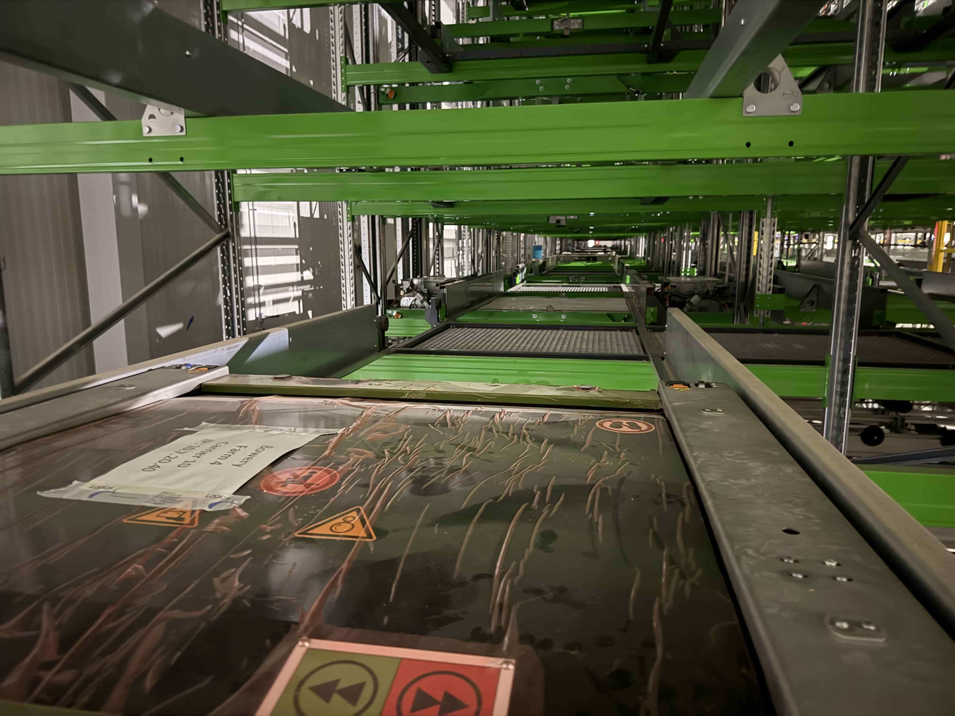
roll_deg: +0.2
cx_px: 478
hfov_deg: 71.6
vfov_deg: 56.8
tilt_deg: -8.5
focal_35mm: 24
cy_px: 358
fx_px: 662
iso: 1600
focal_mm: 6.76
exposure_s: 1/5
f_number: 1.78
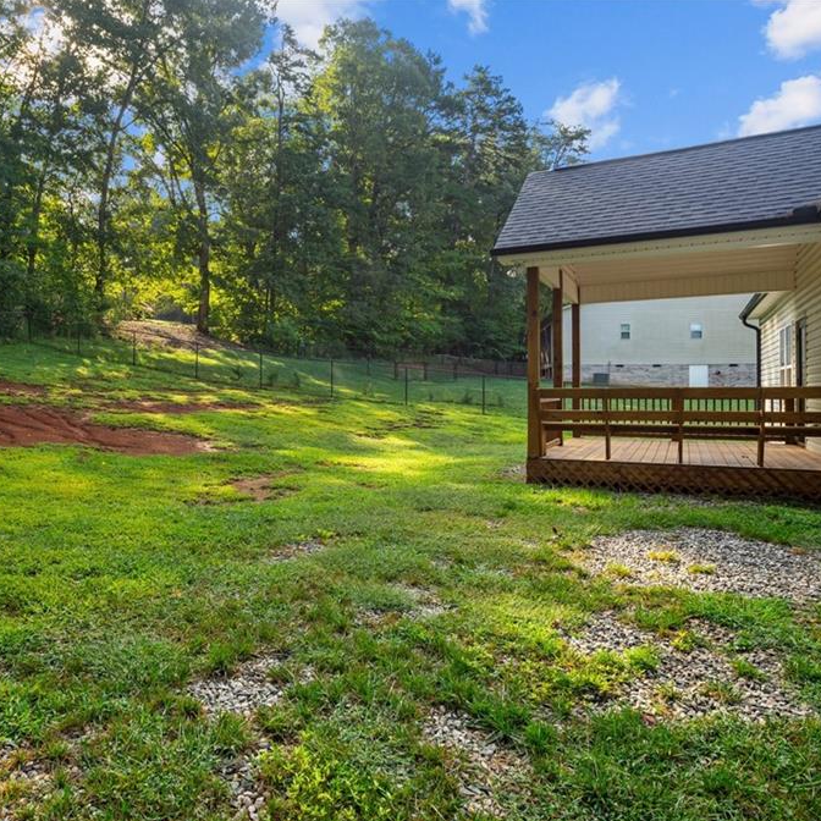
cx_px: 318
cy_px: 414
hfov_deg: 68.7
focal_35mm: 22
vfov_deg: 69.6
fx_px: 590
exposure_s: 1/125
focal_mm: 17
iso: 250
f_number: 8
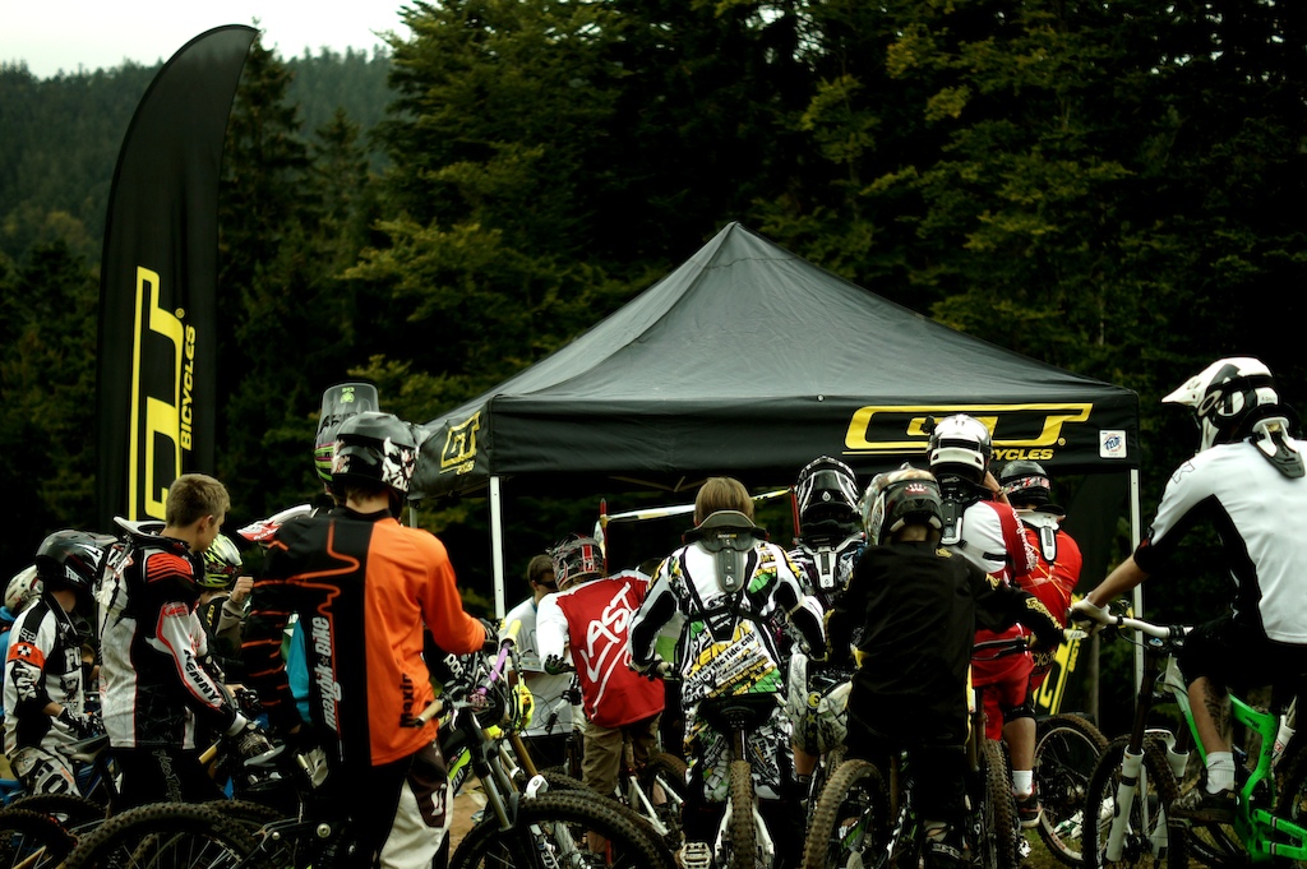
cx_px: 654
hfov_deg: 27.0
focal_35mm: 75
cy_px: 434
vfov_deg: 18.2
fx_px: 2721
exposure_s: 1/1600
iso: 200
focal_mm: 50
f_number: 1.8
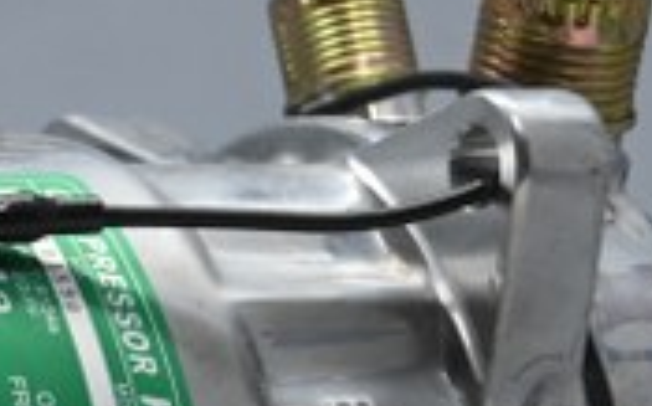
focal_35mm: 262
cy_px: 372
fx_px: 4651
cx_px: -86
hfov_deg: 8.0
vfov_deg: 5.0
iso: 1600
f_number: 6.3
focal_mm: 50
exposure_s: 1/80
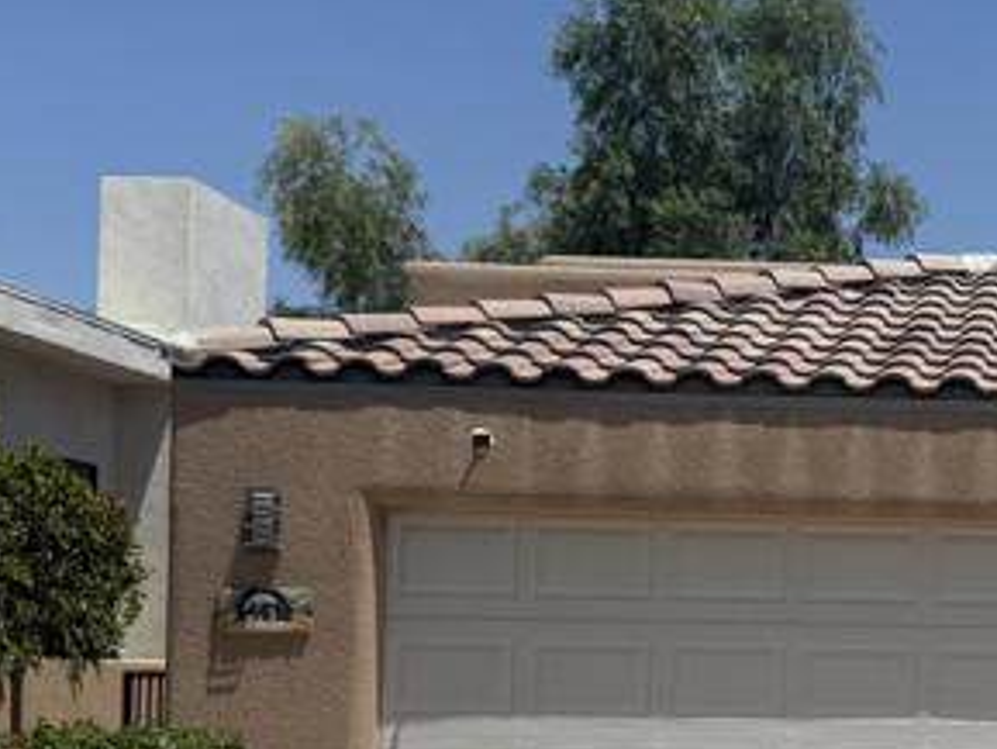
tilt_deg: +3.6
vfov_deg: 17.2
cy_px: 601
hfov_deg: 21.2
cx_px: 1228
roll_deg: +0.2
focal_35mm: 85
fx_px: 2449
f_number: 1.78
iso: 80
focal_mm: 6.76
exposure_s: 1/9091
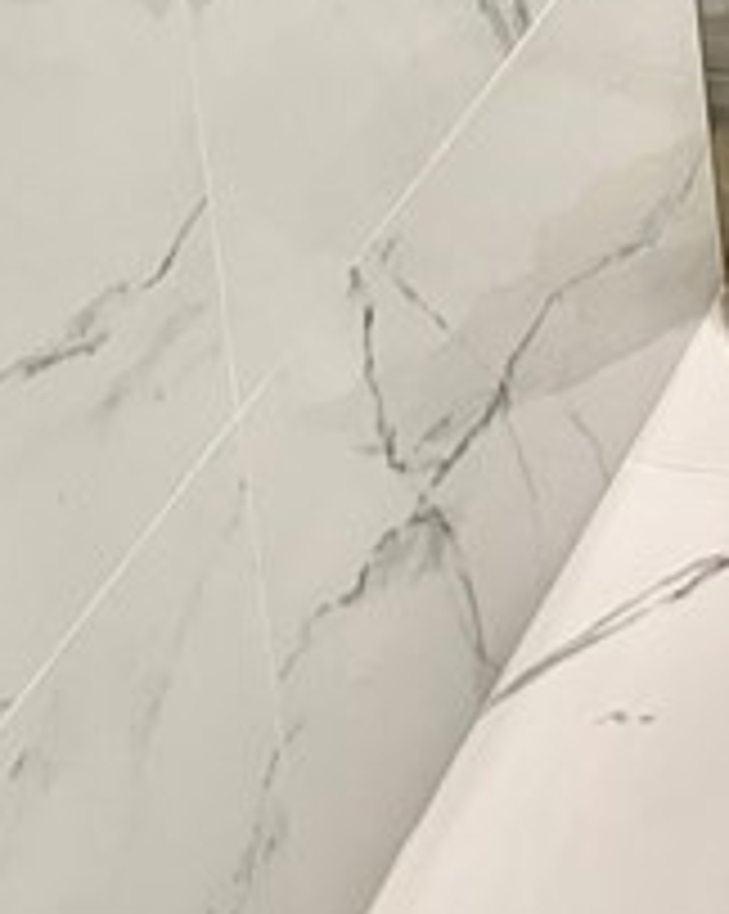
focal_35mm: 128
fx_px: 3457
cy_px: -1004
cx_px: 706
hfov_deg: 11.9
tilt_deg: -10.5
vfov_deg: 12.8
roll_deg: +5.6
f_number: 1.6
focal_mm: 5.96
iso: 80
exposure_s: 1/120
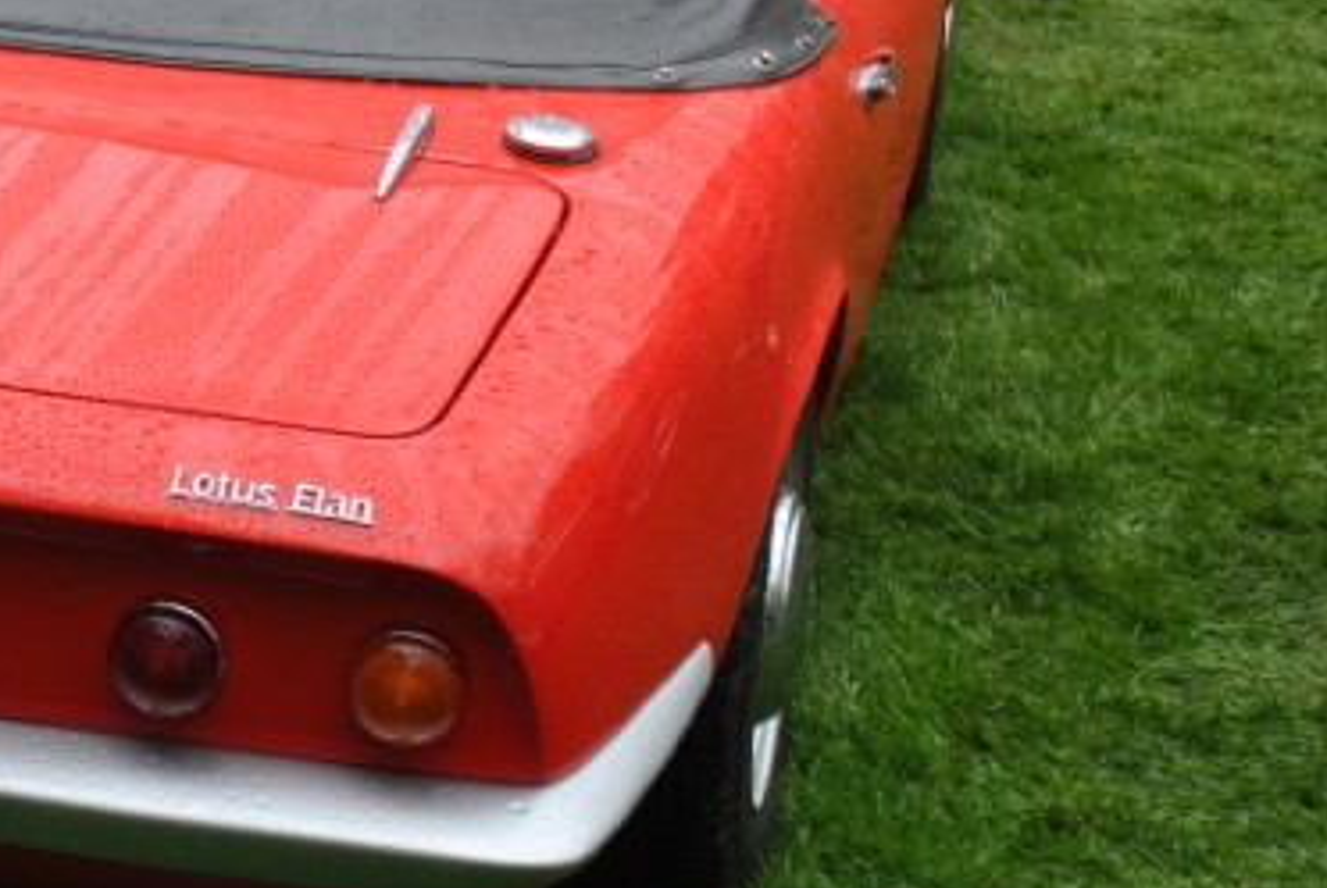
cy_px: 68
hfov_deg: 22.2
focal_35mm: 87
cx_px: -86
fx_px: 3211
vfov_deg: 15.5
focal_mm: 24
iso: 125
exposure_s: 1/125
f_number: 5.6
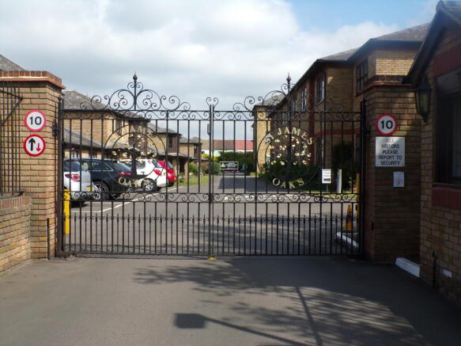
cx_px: 230
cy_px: 173
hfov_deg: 50.1
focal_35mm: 37
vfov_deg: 38.7
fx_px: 493
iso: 80
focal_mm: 6.6
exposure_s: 1/480
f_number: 4.7
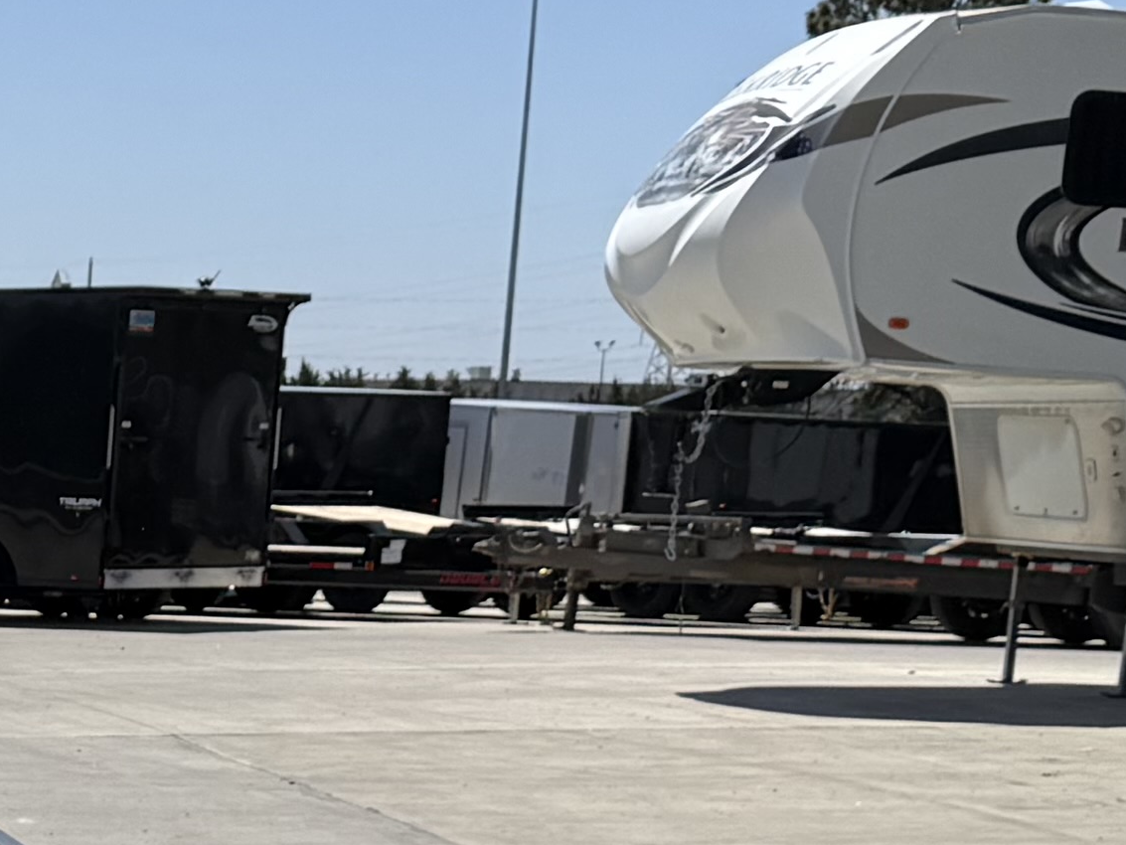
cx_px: -760
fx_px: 3936
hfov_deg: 14.7
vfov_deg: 12.0
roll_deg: -2.3
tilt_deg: -9.0
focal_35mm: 121
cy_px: 1038
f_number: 1.78
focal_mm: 6.76
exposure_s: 1/7353
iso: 80
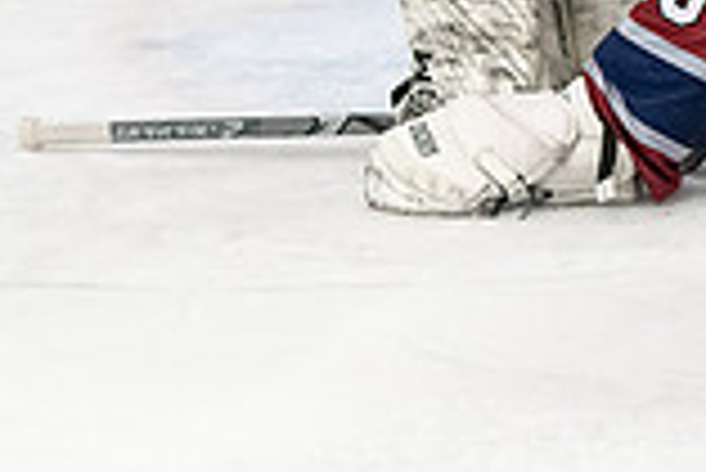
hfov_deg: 3.2
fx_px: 12504
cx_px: 768
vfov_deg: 2.2
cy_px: 187
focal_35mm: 637
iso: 1250
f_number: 3.2
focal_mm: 78
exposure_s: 1/800
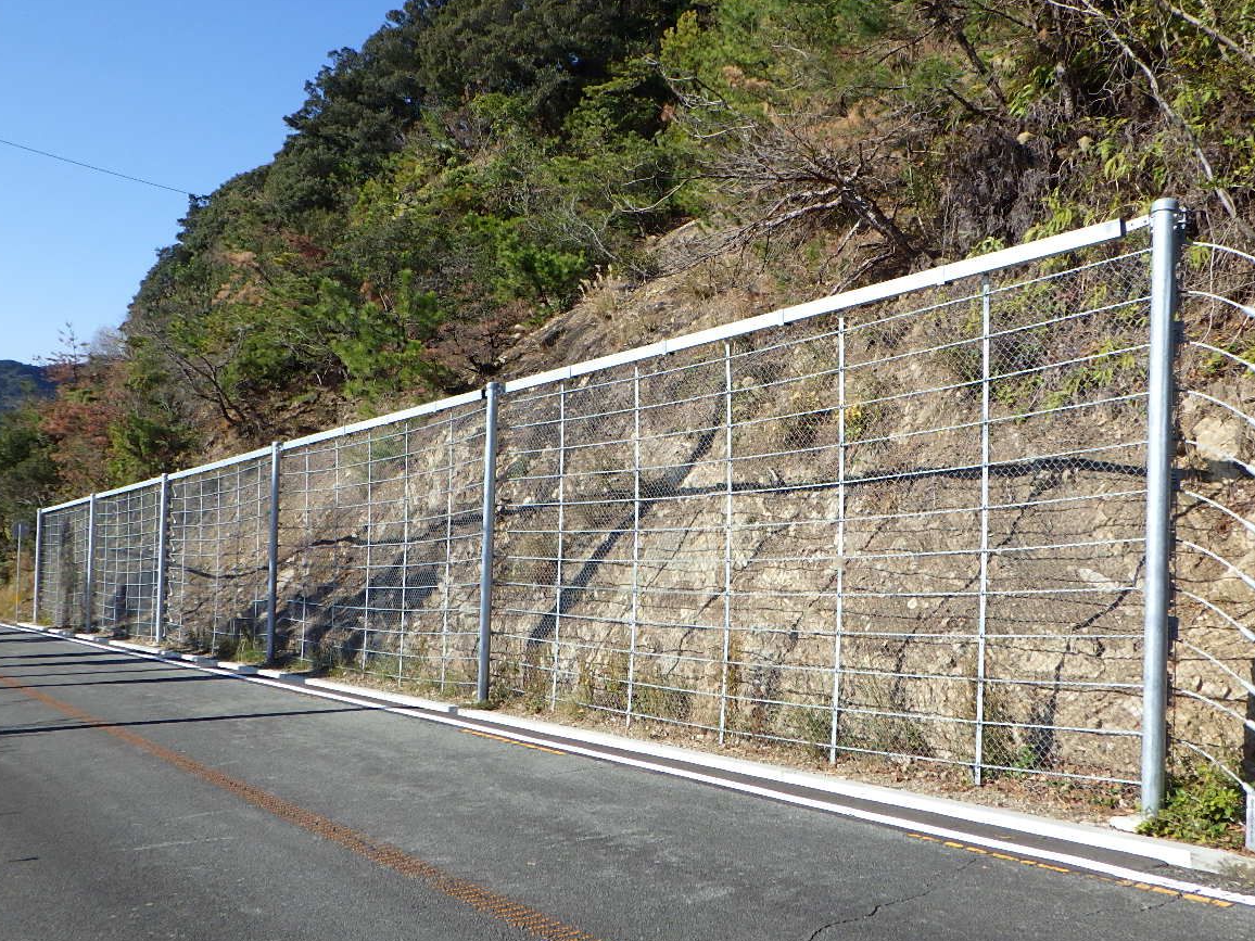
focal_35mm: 31
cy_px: 427
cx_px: 663
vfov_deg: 45.4
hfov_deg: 58.3
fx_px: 1124
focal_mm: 5
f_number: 4.2
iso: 125
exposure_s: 1/800
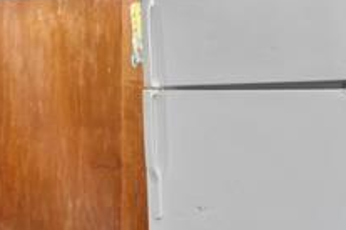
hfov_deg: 19.3
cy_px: 82
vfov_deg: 17.2
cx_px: -277
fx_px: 759
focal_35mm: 79
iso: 250
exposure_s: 5
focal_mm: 16
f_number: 9
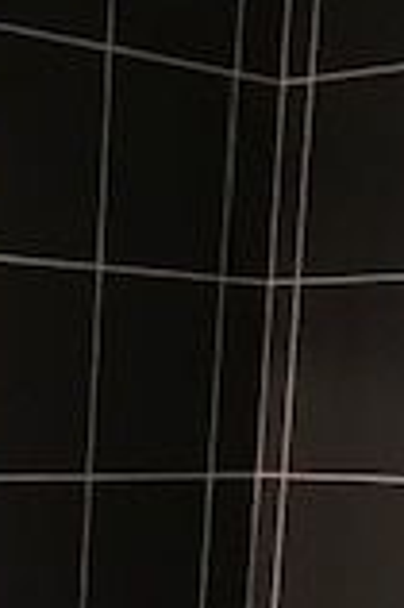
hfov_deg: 11.1
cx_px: -239
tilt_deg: -10.9
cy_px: 935
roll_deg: +1.8
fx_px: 1991
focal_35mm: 118
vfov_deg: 15.8
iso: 40
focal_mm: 3.99
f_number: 1.8
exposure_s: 1/20
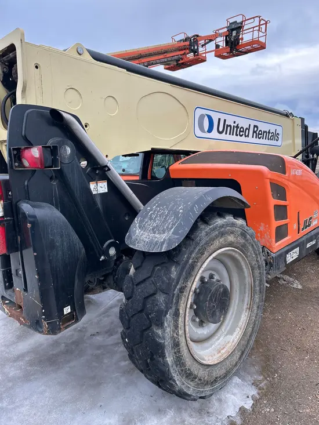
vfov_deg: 67.3
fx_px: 319
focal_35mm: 26
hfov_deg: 53.1
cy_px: 212
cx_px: 160
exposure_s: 1/132
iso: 32
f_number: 1.5
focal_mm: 5.7
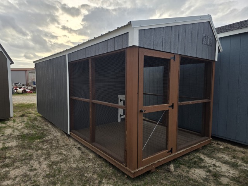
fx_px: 165
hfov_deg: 73.9
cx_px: 124
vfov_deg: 58.9
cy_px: 93
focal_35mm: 23
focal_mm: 6.3
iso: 80
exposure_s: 1/1425
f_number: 1.7
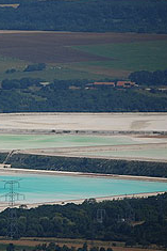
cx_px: -4
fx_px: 3995
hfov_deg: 2.4
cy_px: 130
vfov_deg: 3.6
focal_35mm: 575
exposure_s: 1/1000
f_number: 5.6
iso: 200
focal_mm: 200
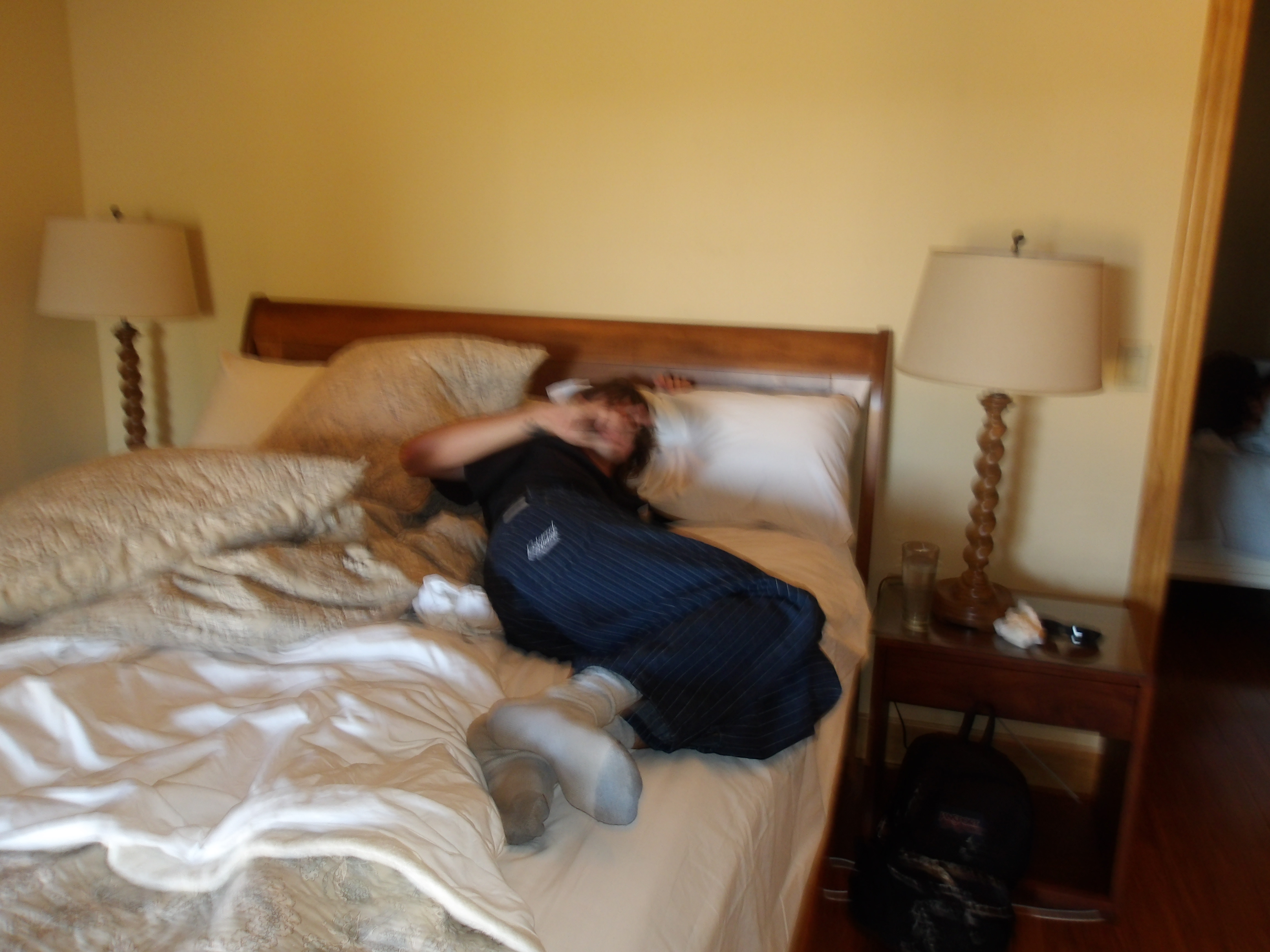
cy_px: 476
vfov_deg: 51.4
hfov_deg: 65.3
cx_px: 635
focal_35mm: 27
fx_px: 991
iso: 200
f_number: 3
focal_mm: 4.9
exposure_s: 1/15
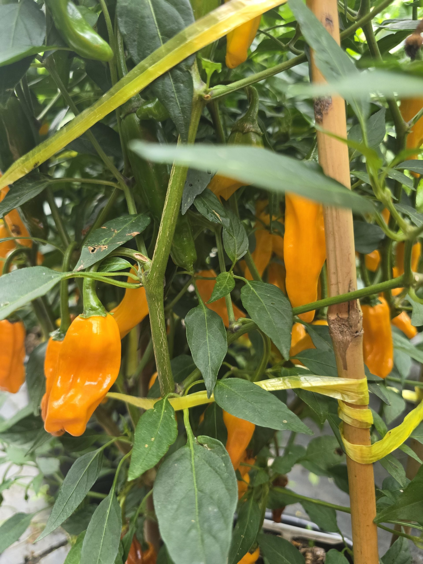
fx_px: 375
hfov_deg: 58.9
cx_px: 212
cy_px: 282
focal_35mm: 23
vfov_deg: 73.9
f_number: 1.7
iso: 160
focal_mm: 6.3
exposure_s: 1/180
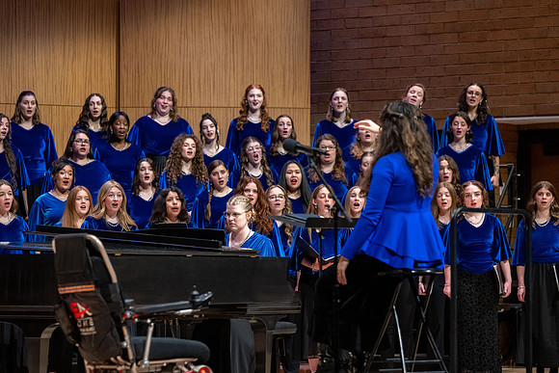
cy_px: 186
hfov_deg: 14.7
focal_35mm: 140
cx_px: 280
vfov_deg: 9.8
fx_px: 2174
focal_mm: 140
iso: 3200
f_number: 4
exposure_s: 1/200
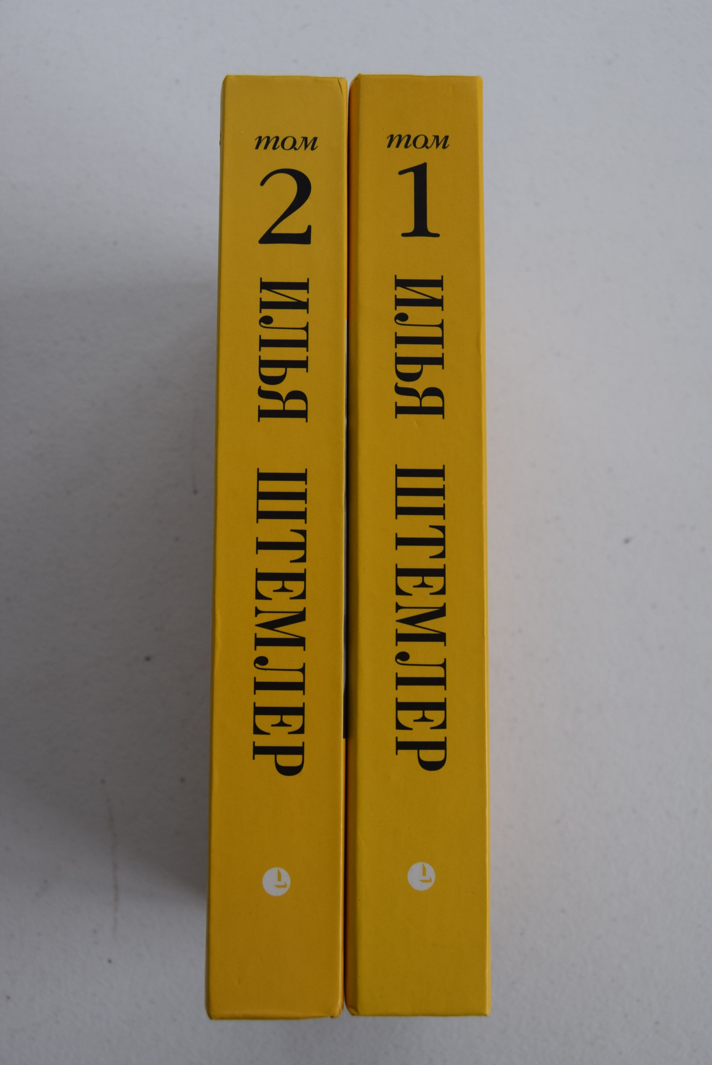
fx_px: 1332
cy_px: 532
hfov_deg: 29.9
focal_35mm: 45
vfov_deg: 43.6
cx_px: 356
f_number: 8
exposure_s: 1/160
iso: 400
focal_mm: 30
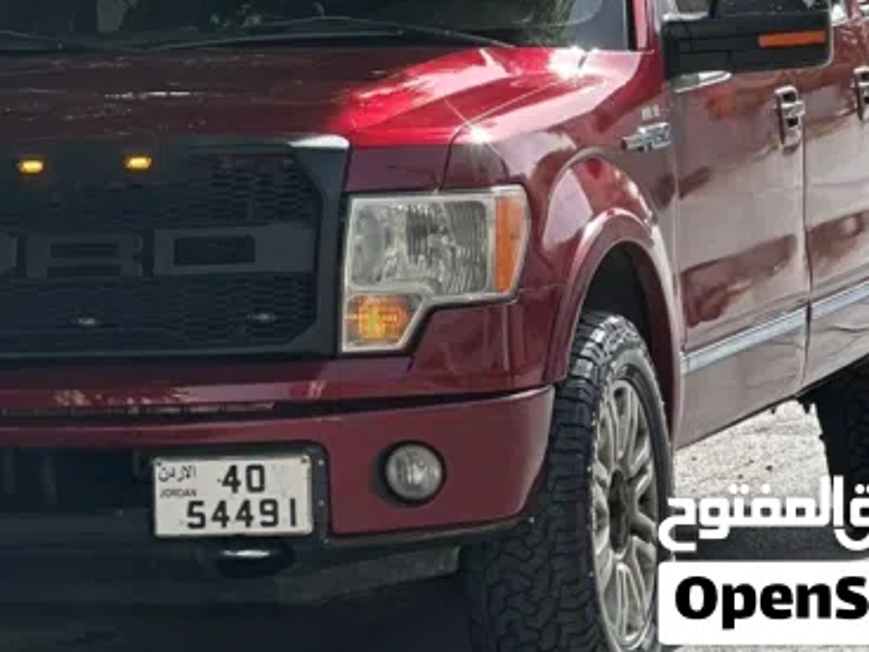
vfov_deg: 11.0
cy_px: 135
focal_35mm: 134
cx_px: 302
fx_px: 3364
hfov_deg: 14.7
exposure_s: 1/352
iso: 32
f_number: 2.8
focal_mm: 9
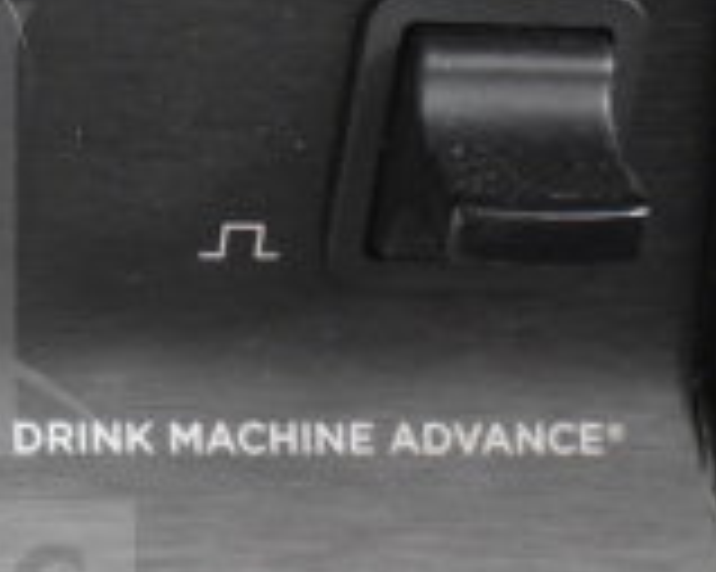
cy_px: 358
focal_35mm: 195
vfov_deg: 7.9
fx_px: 4130
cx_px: -374
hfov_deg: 9.6
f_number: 4.8
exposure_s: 1/60
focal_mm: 36
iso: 4000
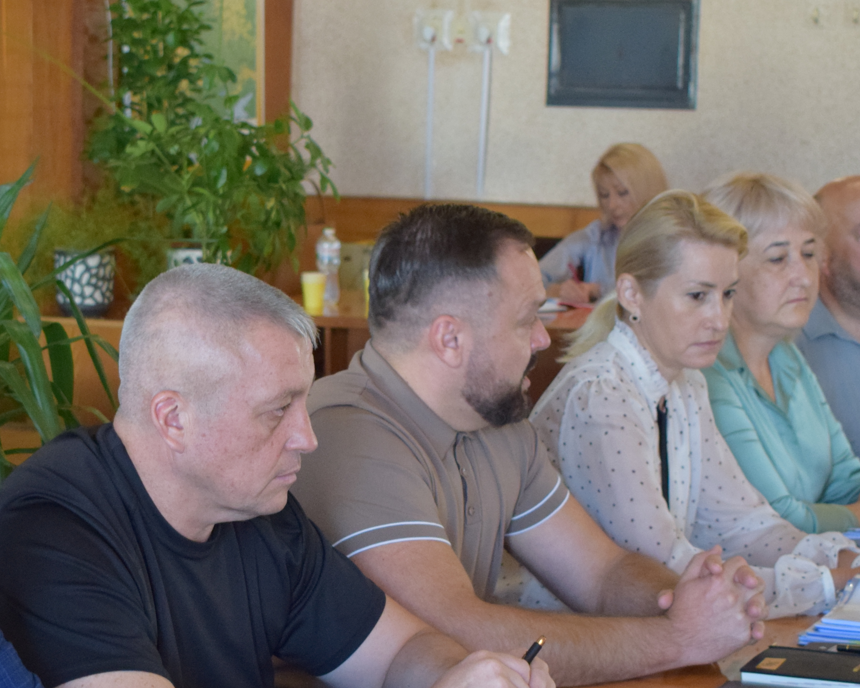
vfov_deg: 13.6
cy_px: 540
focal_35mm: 113
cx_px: 266
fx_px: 2876
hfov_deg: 17.0
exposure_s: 1/60
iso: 1250
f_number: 4.5
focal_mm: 34
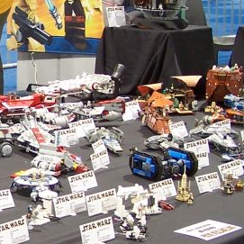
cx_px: -65
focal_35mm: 127
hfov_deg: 13.3
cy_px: 140
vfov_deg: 13.7
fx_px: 1013
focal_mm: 6.3
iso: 80
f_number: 2.8
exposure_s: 1/2
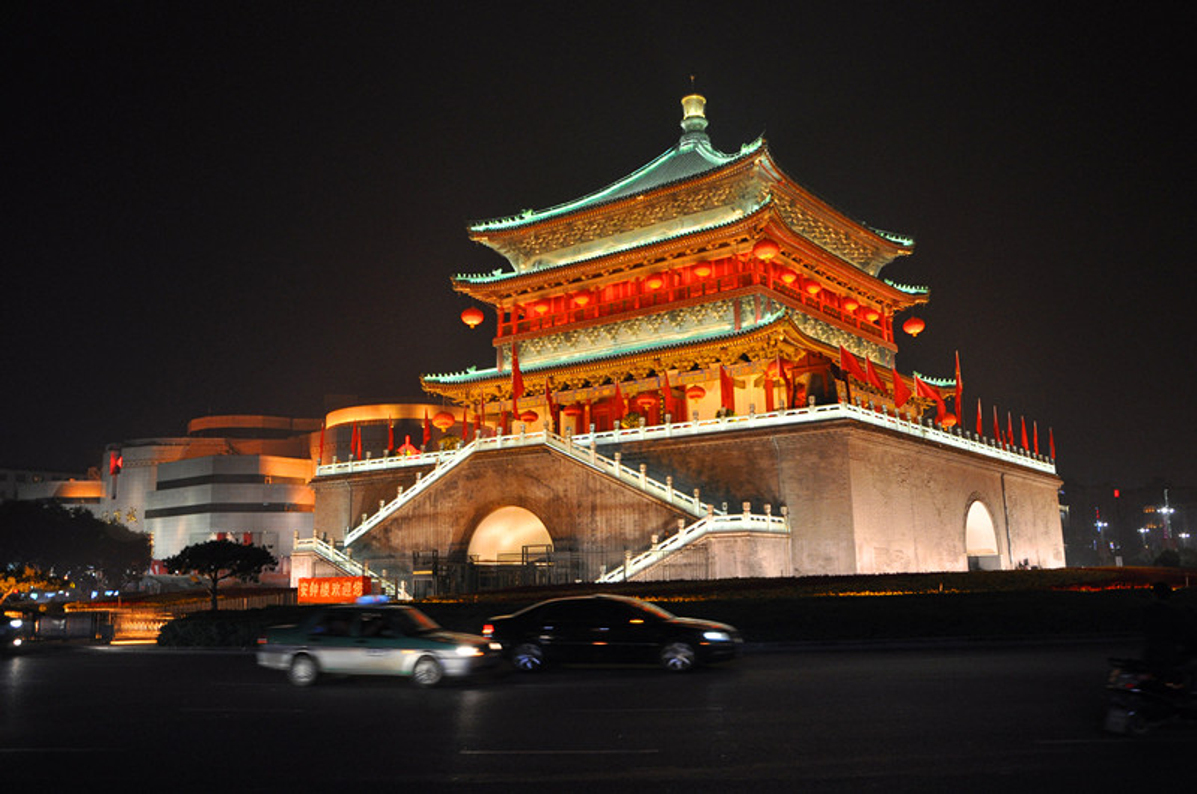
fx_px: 1046
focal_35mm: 32
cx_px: 598
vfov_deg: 41.6
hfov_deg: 59.6
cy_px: 397
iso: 800
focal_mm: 21
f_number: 6.3
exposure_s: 1/40
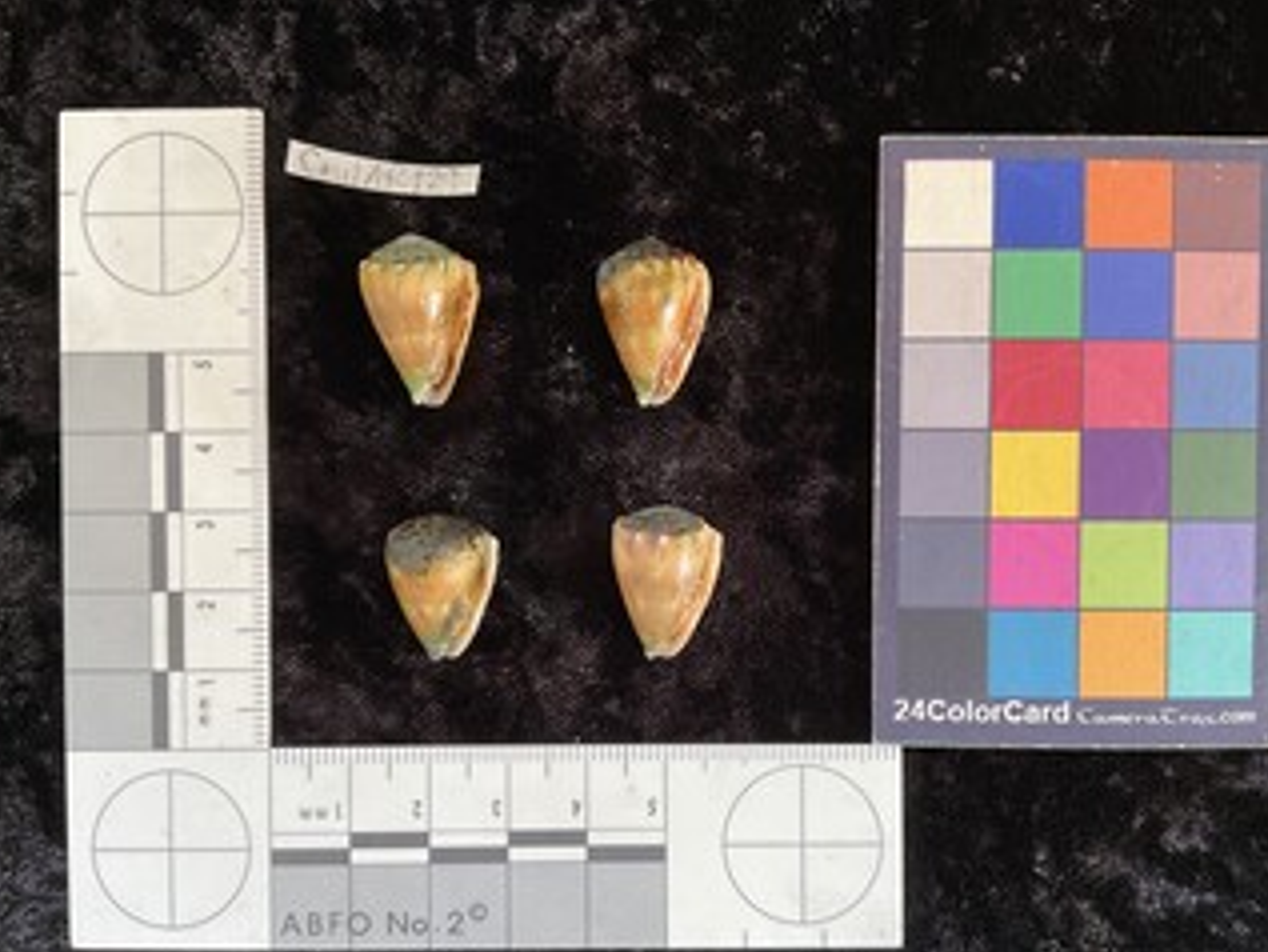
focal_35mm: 32
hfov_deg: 56.8
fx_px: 1173
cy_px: 522
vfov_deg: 44.1
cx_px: 636
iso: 64
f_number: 1.8
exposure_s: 1/60
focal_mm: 3
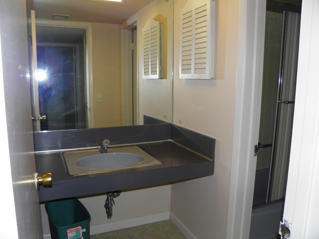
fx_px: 258
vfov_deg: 49.7
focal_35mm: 28
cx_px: 160
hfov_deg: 63.4
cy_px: 120
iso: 100
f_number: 2.8
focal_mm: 4.9
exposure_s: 1/30
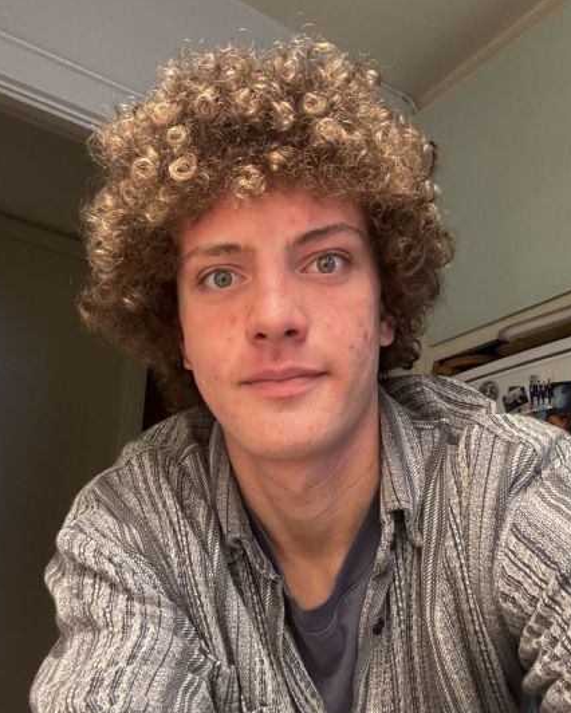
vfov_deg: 54.2
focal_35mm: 33
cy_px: 375
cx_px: 286
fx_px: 697
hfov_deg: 44.6
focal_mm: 2.69
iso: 200
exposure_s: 1/50
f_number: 1.9
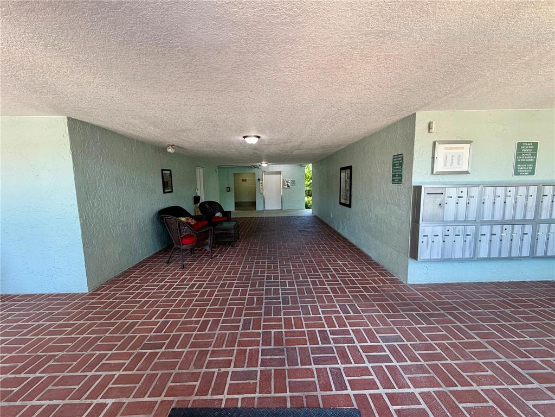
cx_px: 278
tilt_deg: -6.0
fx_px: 224
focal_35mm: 14
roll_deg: +1.5
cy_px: 208
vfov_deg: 85.7
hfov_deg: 102.1
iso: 125
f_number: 2.2
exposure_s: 1/120
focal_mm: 2.22
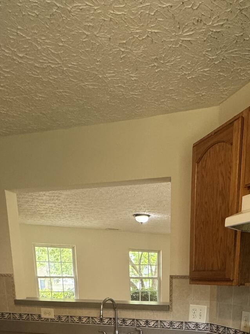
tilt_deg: -14.4
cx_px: 169
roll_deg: -0.8
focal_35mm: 33
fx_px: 318
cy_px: 362
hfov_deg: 42.3
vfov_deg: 43.6
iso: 250
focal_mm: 2.22
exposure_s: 1/120
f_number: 2.2
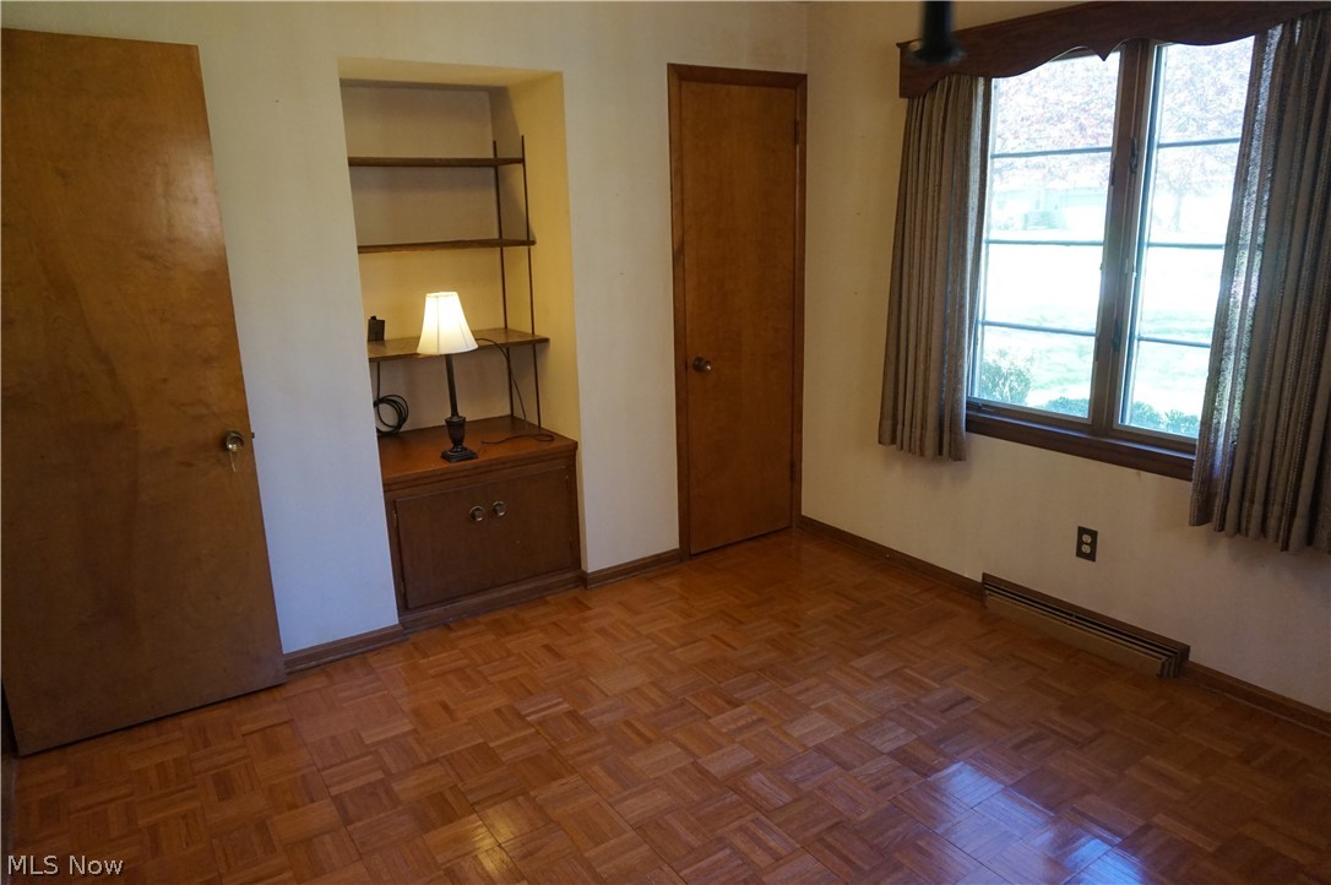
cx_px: 666
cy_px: 442
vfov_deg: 53.0
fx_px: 887
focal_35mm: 24
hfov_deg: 73.8
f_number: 4
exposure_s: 1/160
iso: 1600
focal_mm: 16
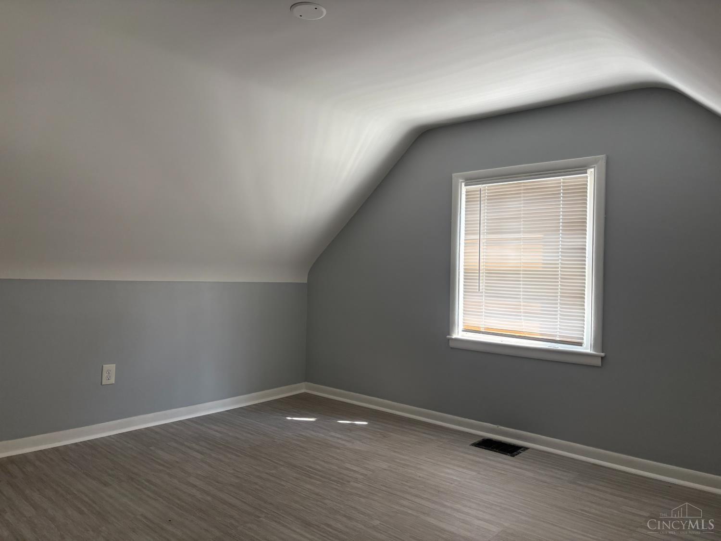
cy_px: 270
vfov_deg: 53.1
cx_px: 360
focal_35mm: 26
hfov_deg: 67.3
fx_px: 542
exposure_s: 1/86
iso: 125
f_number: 1.6
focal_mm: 5.96
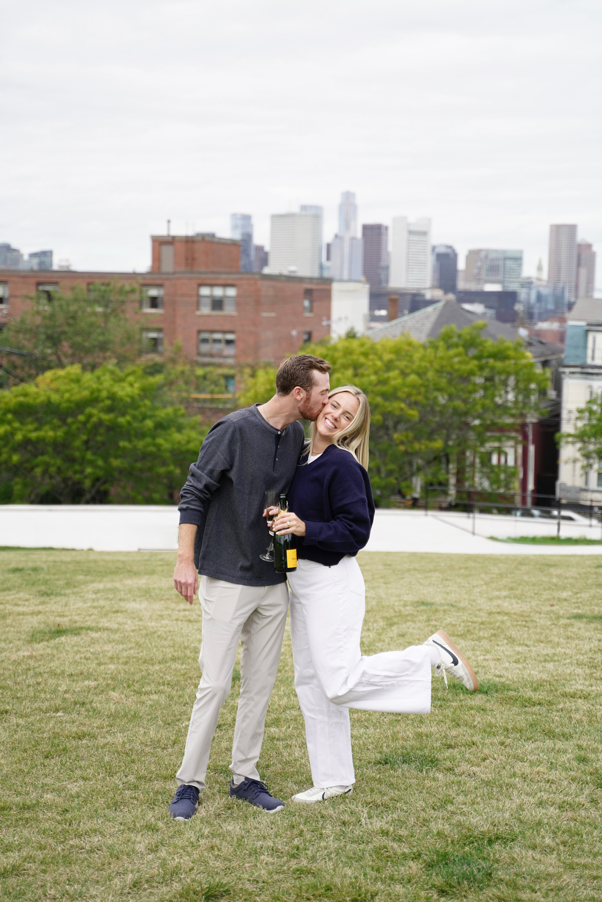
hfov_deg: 23.4
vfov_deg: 34.5
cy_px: 451
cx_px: 301
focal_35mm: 58
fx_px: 1454
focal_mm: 58
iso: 100
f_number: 2.8
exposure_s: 1/640
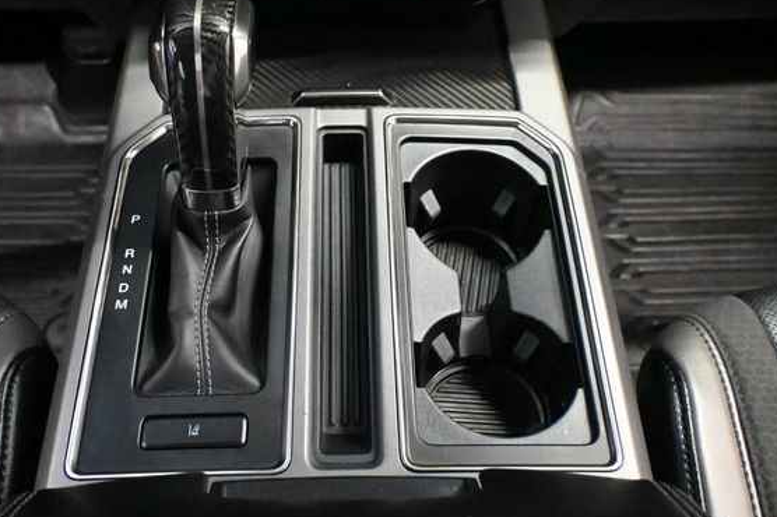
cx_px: 361
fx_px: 820
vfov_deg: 35.0
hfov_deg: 50.7
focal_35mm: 38
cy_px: 232
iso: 12800
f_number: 4
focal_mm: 22
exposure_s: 1/40
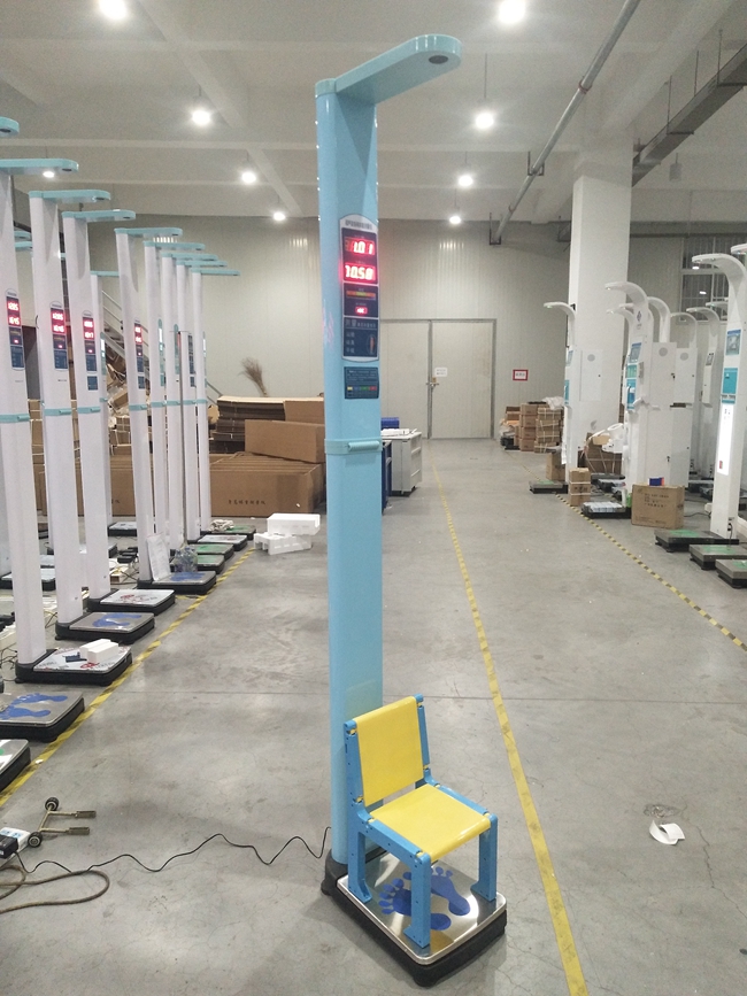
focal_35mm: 26
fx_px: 748
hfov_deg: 53.1
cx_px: 374
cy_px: 498
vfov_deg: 67.3
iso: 320
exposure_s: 1/33.3
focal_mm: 3.88
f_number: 2
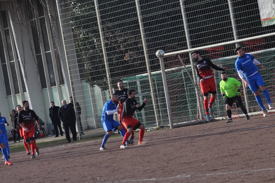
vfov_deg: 7.5
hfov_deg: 11.2
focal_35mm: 184
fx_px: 1403
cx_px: 145
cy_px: 71
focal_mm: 75
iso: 200
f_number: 5.6
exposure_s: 1/500
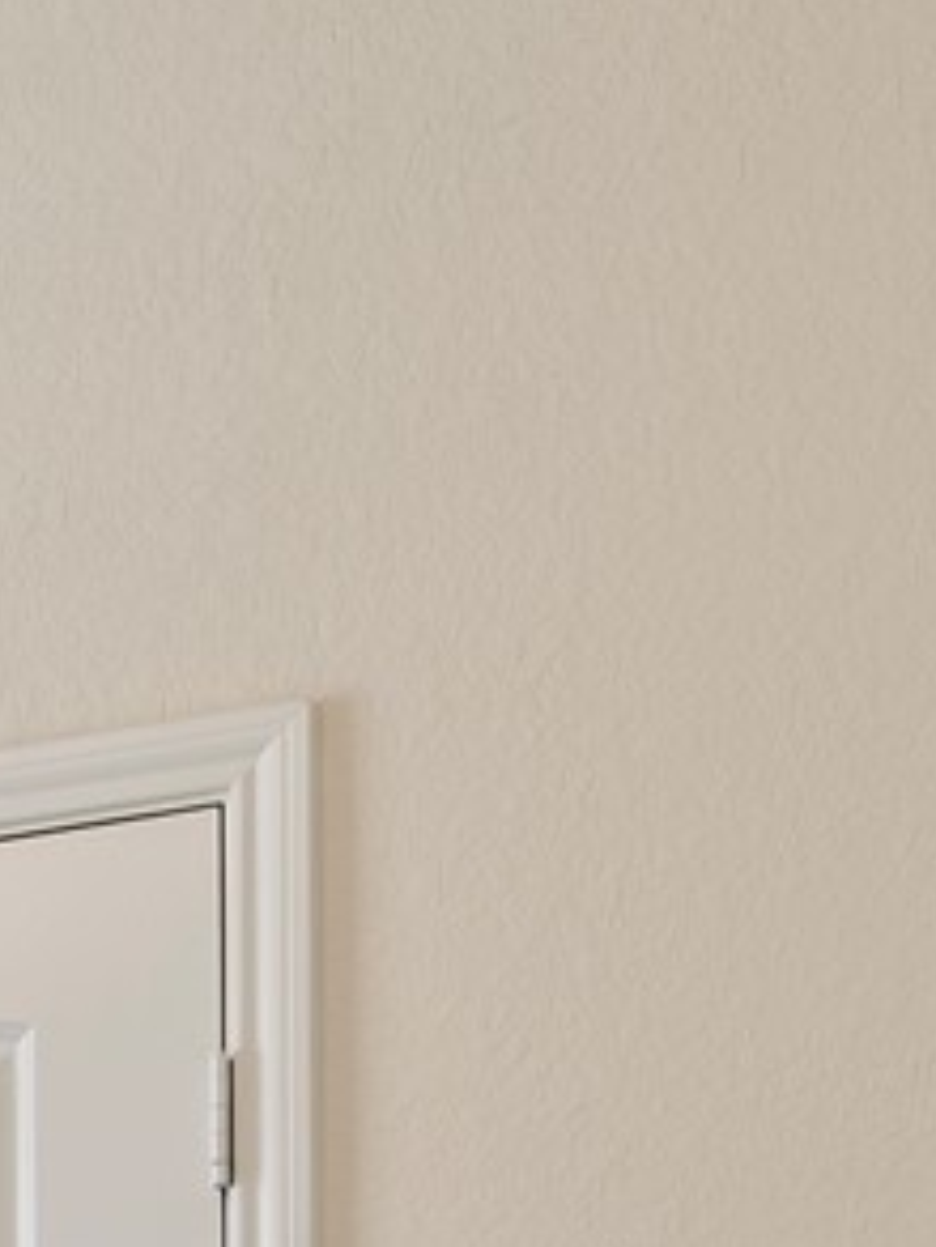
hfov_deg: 10.6
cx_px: -1515
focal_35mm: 114
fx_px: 4107
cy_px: 2030
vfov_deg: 15.5
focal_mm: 16
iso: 125
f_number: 6.3
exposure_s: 1/2.5
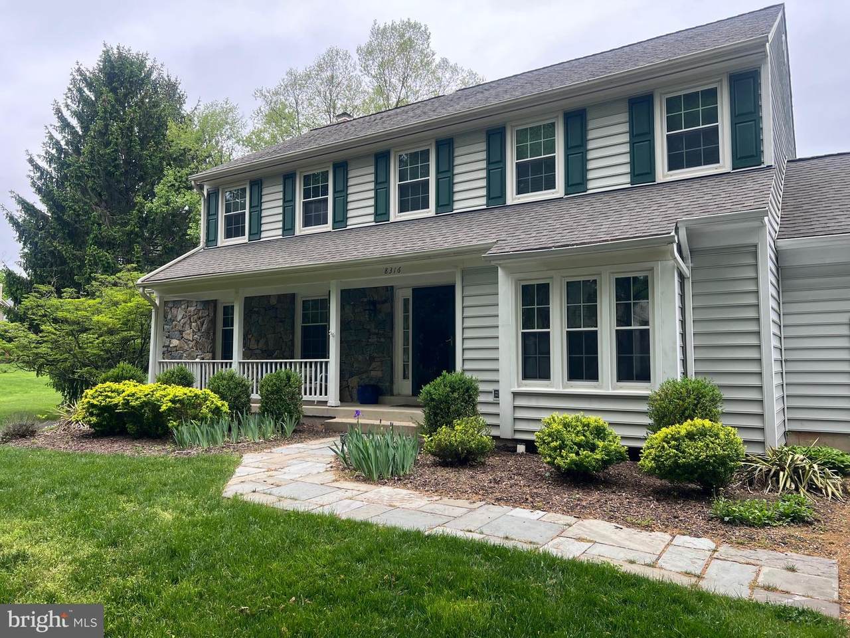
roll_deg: -1.0
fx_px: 638
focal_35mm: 26
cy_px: 319
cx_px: 425
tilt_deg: +3.8
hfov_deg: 67.3
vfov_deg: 53.1
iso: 50
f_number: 1.5
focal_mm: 5.7
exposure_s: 1/797
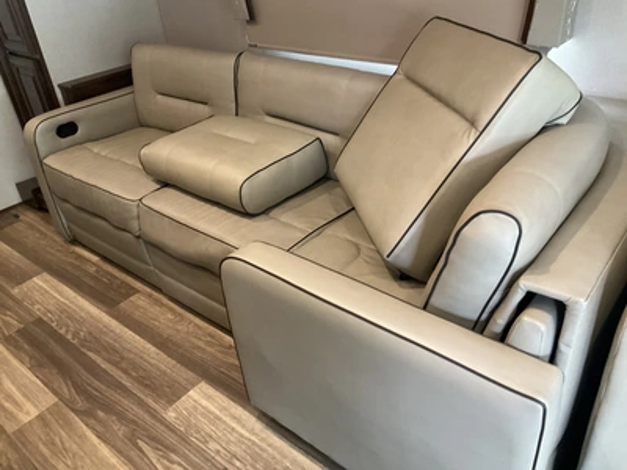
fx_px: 525
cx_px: 314
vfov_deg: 48.2
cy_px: 235
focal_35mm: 29
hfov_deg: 61.7
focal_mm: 3
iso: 320
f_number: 1.8
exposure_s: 1/49
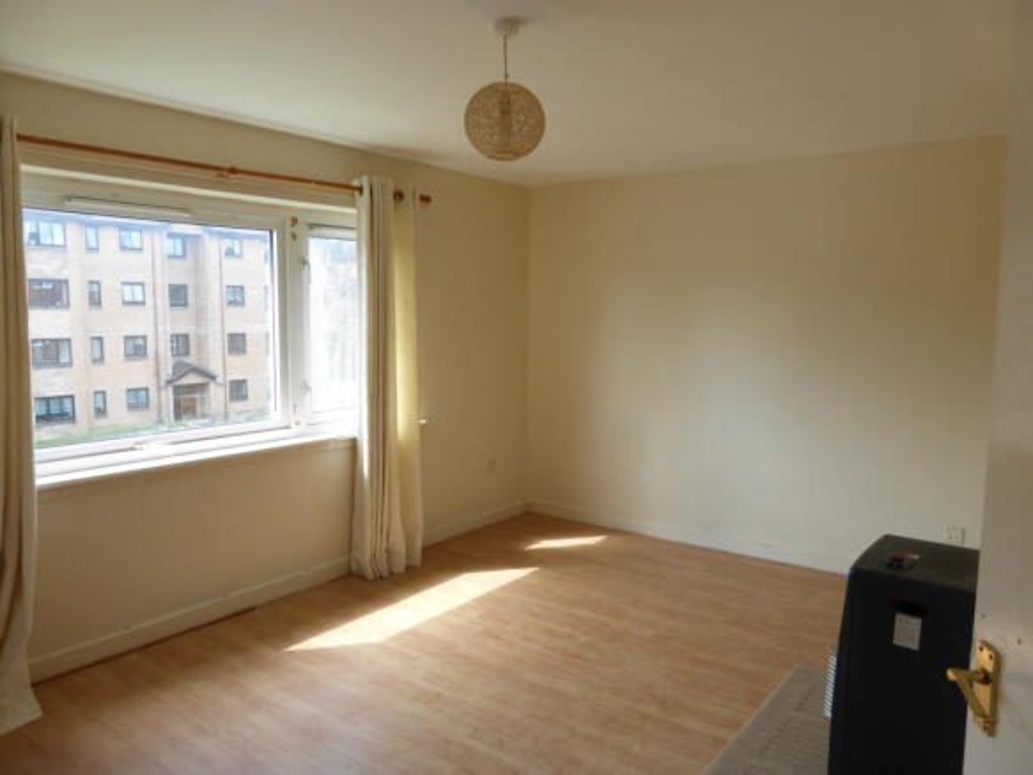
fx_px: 716
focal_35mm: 24
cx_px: 516
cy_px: 388
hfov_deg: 71.6
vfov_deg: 56.8
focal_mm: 4.3
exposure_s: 1/60
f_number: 4
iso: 100
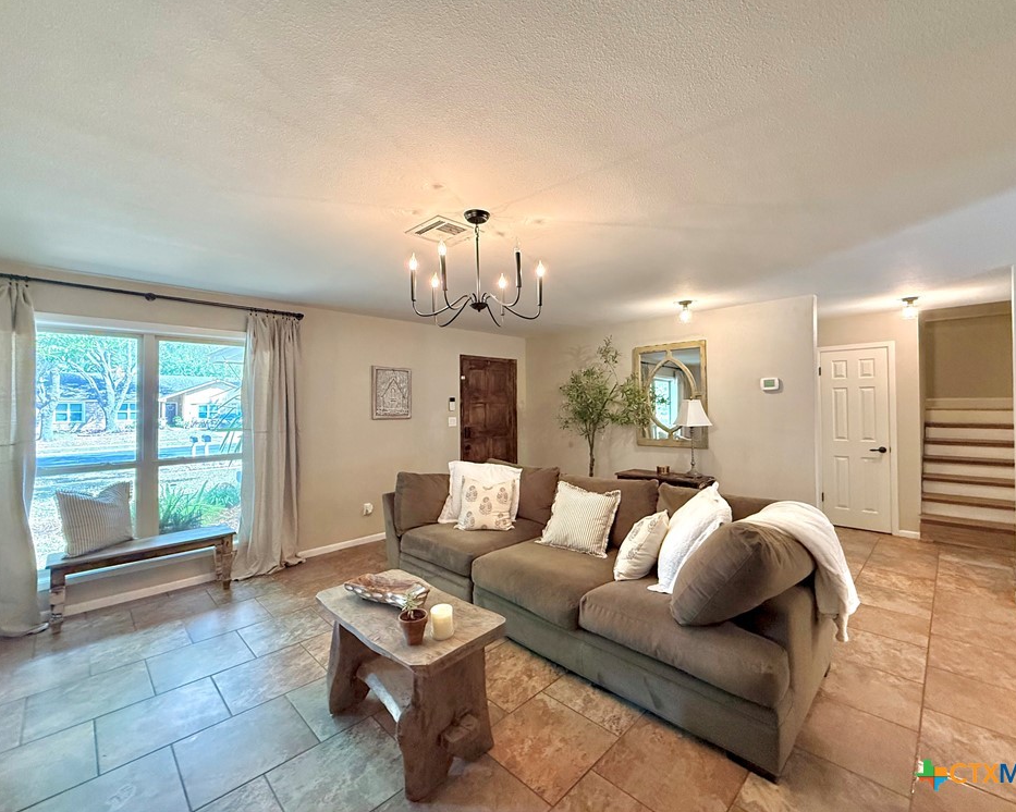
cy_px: 395
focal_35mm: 15
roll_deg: +0.1
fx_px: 451
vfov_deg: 84.0
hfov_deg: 96.8
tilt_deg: +1.7
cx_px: 516
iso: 640
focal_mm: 2.22
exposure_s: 1/120
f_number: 2.2
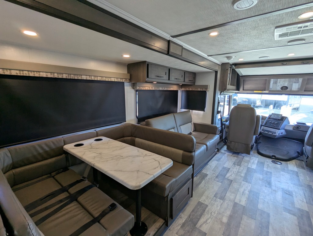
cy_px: 118
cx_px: 156
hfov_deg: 94.4
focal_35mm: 16
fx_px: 145
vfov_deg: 78.2
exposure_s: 1/75
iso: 96
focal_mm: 2.35
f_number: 2.2
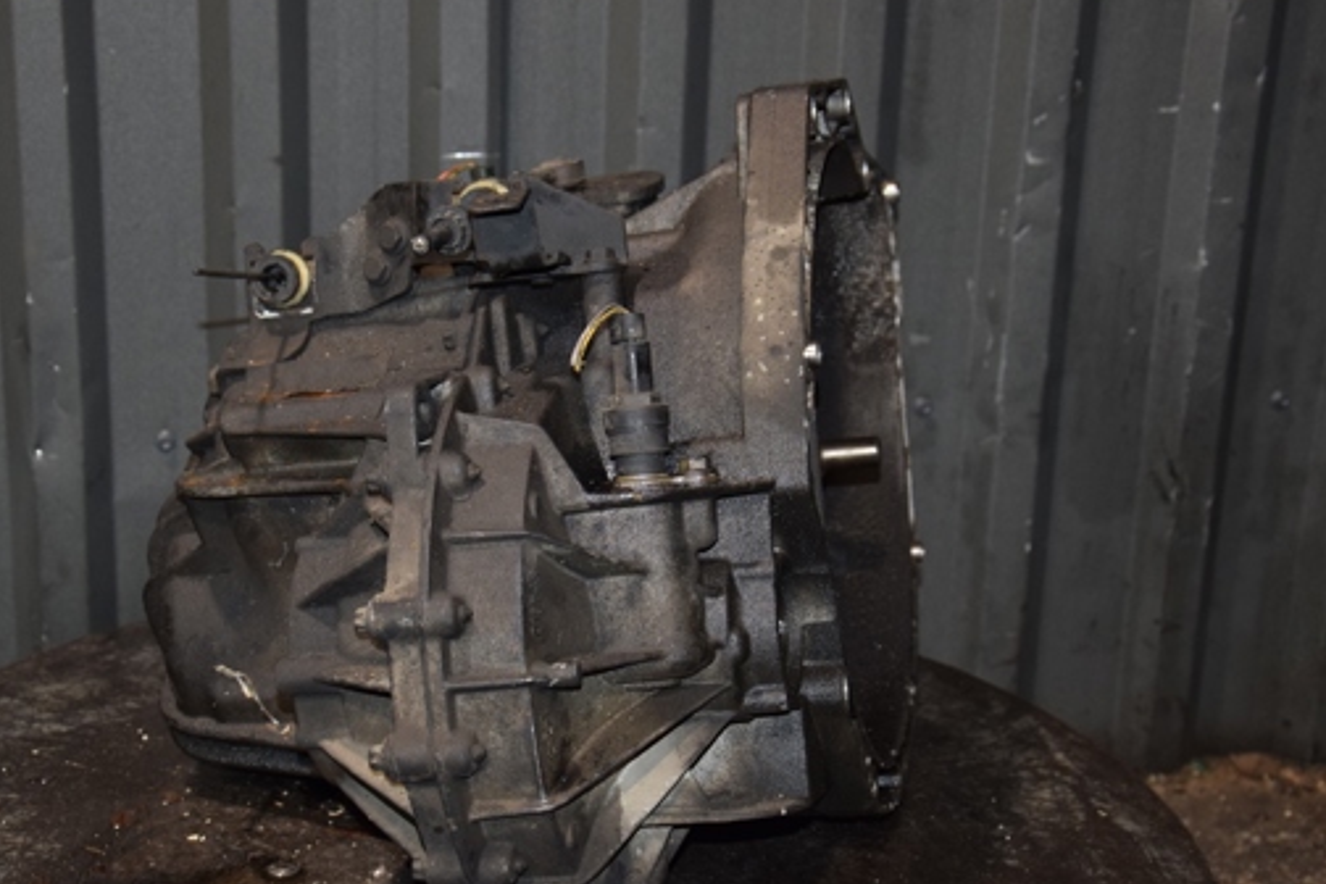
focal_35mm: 67
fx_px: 2454
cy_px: 437
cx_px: 574
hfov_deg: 30.2
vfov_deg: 20.4
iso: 800
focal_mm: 35
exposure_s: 1/60
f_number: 5
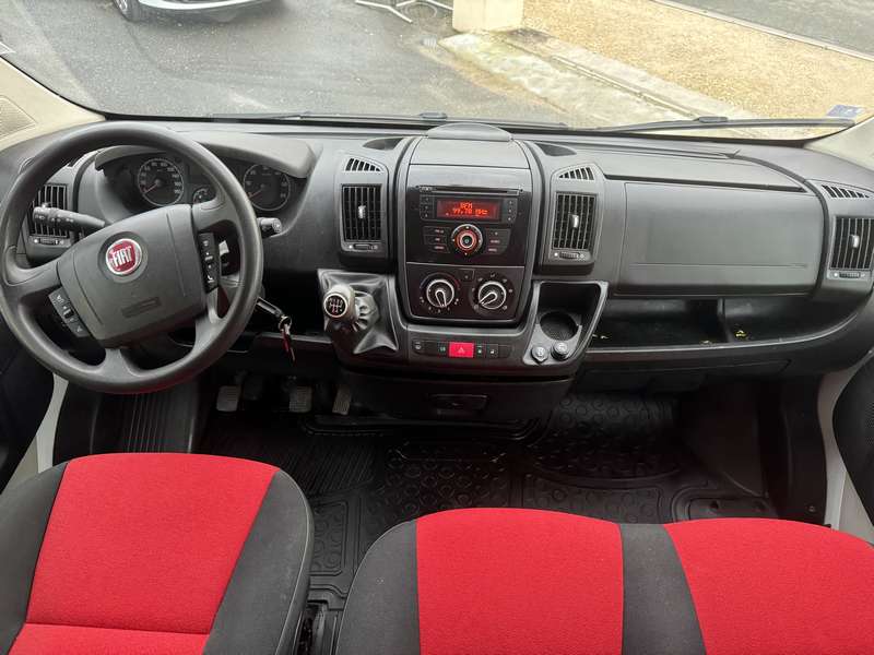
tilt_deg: -42.9
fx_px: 606
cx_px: 437
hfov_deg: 71.6
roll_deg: -1.2
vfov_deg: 56.8
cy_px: 328
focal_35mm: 24
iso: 640
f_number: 1.78
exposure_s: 1/60
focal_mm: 6.86
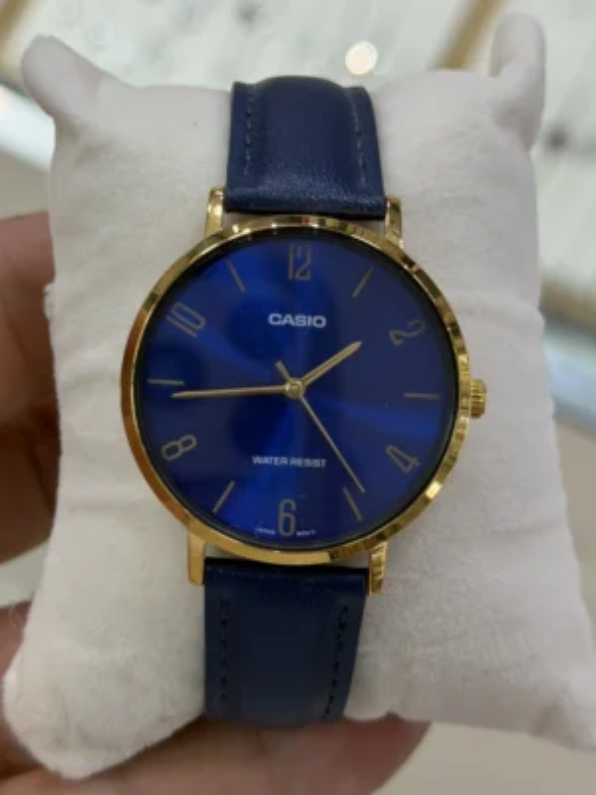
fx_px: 1102
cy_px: 398
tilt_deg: -57.4
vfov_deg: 39.7
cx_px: 298
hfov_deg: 30.3
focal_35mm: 48
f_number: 1.78
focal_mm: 6.76
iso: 64
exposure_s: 1/450
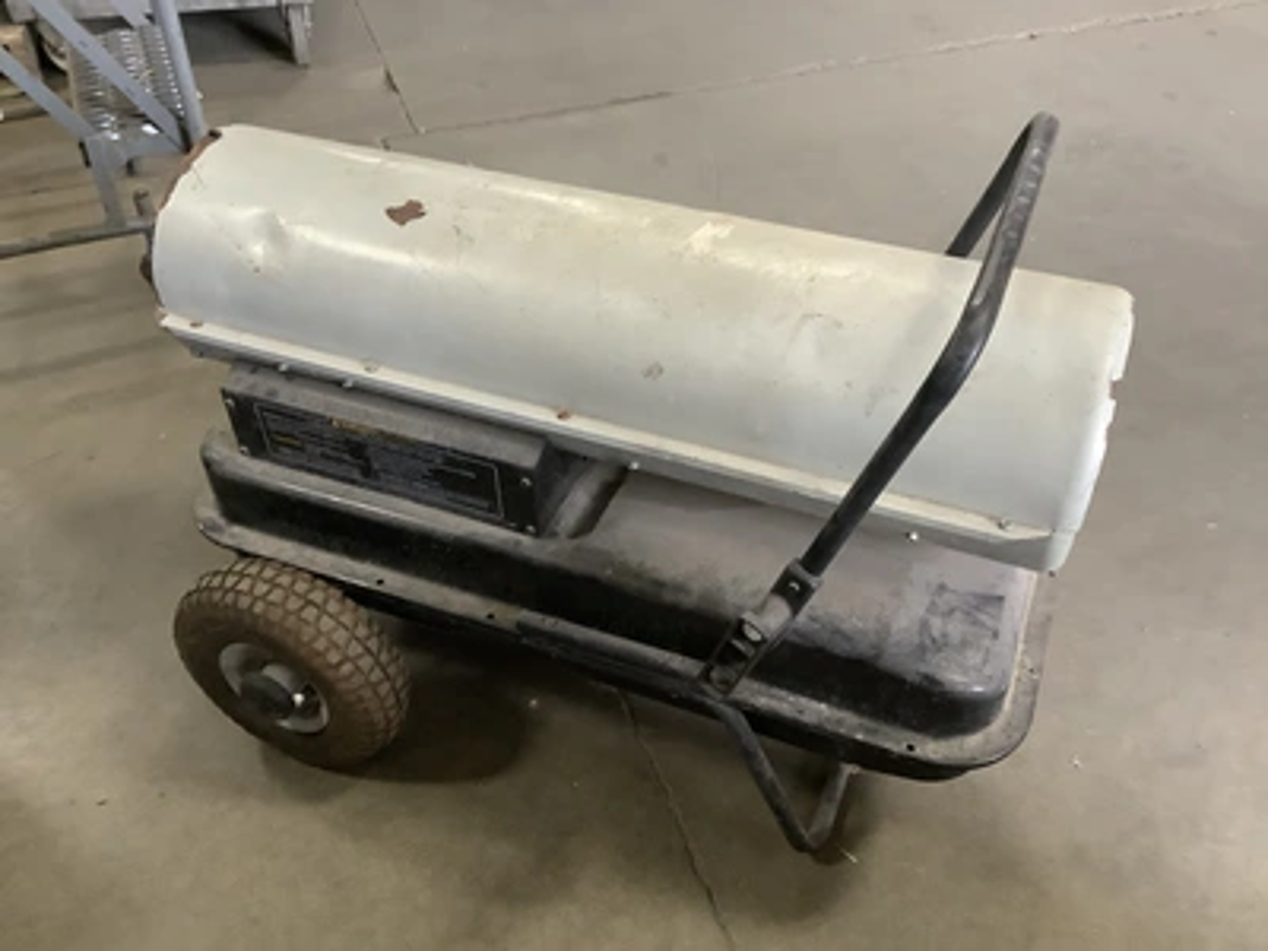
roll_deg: -0.3
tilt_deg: -43.5
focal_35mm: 31
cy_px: 476
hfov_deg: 58.4
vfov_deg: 45.4
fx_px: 1136
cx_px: 634
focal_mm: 3.3
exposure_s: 1/40
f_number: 2.4
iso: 320
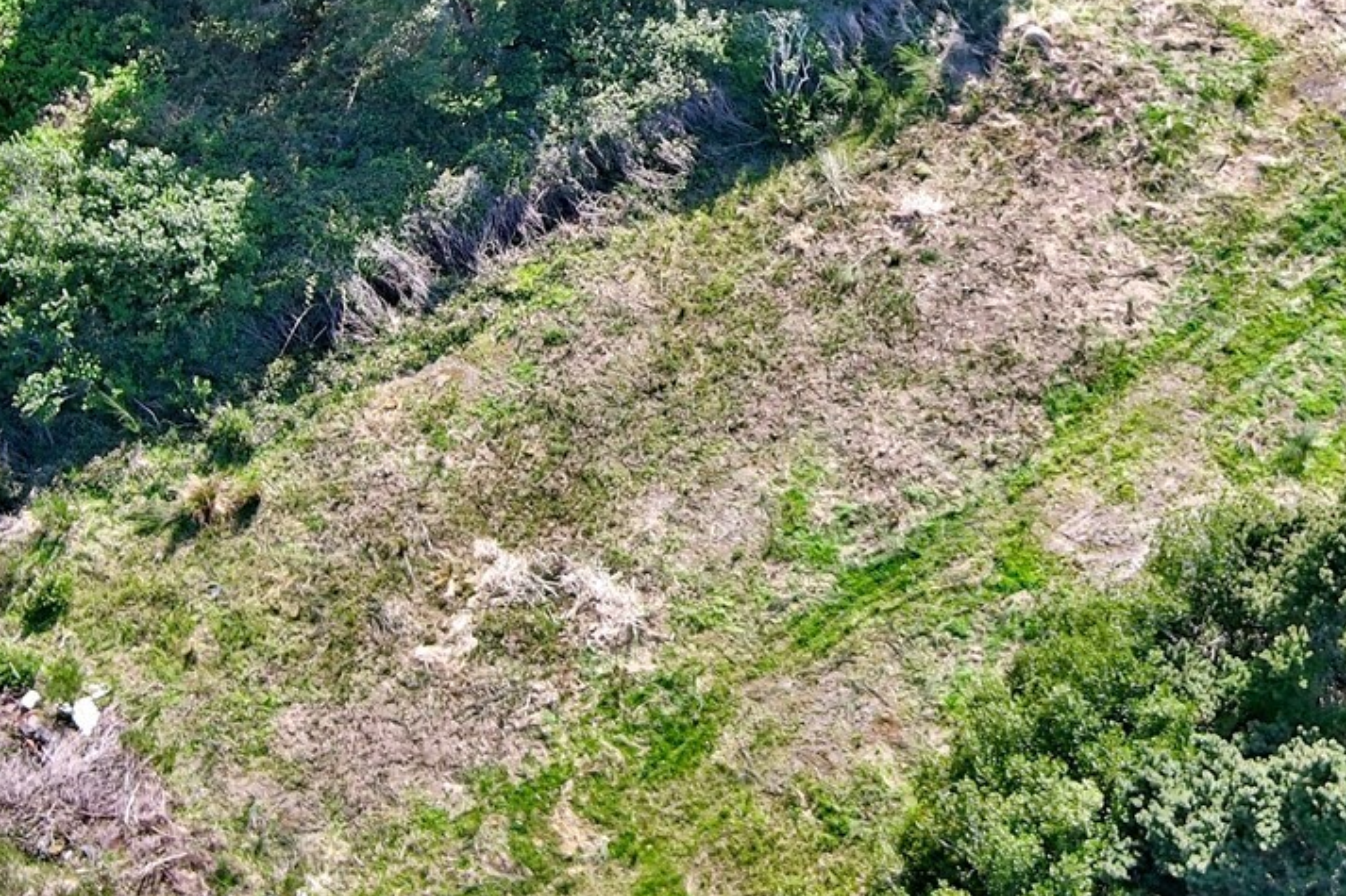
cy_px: 124
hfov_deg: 28.9
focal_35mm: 69
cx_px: 966
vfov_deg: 19.4
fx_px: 2579
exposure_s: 1/322
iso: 100
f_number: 2.8
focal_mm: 10.57
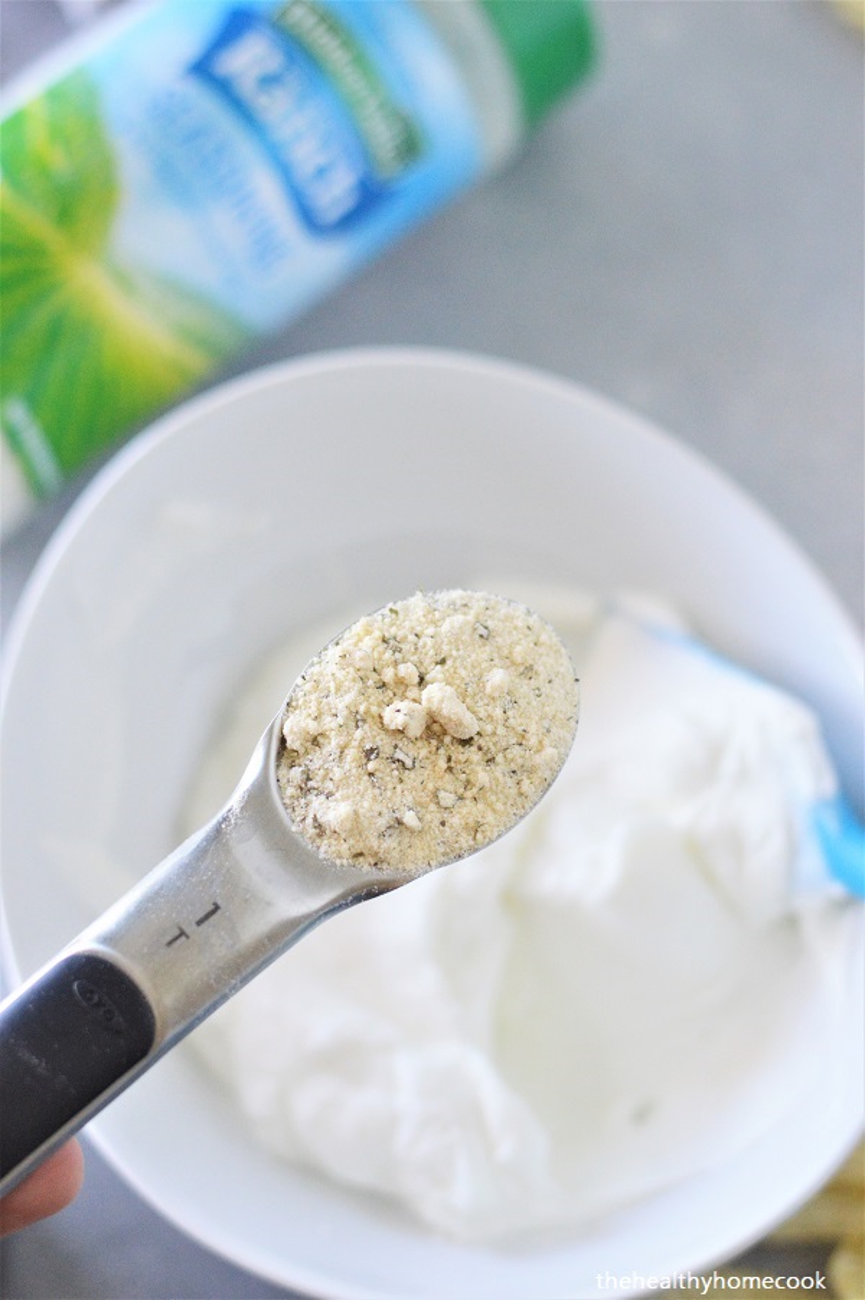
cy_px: 650
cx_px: 432
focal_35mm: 75
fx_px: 2707
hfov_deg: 18.2
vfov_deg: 27.0
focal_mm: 50
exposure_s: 1/500
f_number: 2.8
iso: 1600
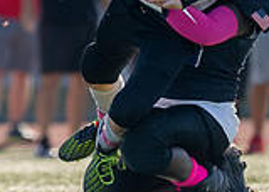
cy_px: -71
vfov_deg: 1.3
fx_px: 8488
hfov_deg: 1.8
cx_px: 3
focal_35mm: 1112
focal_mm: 200
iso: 160
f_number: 2.8
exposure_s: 1/2500
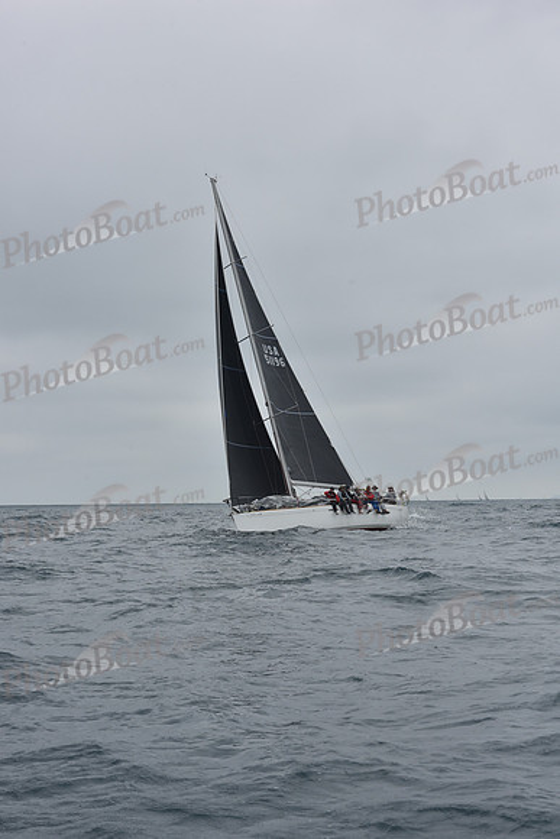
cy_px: 420
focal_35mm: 70
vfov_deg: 28.8
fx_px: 1632
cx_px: 280
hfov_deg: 19.5
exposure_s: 1/800
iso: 250
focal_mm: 70
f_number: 11
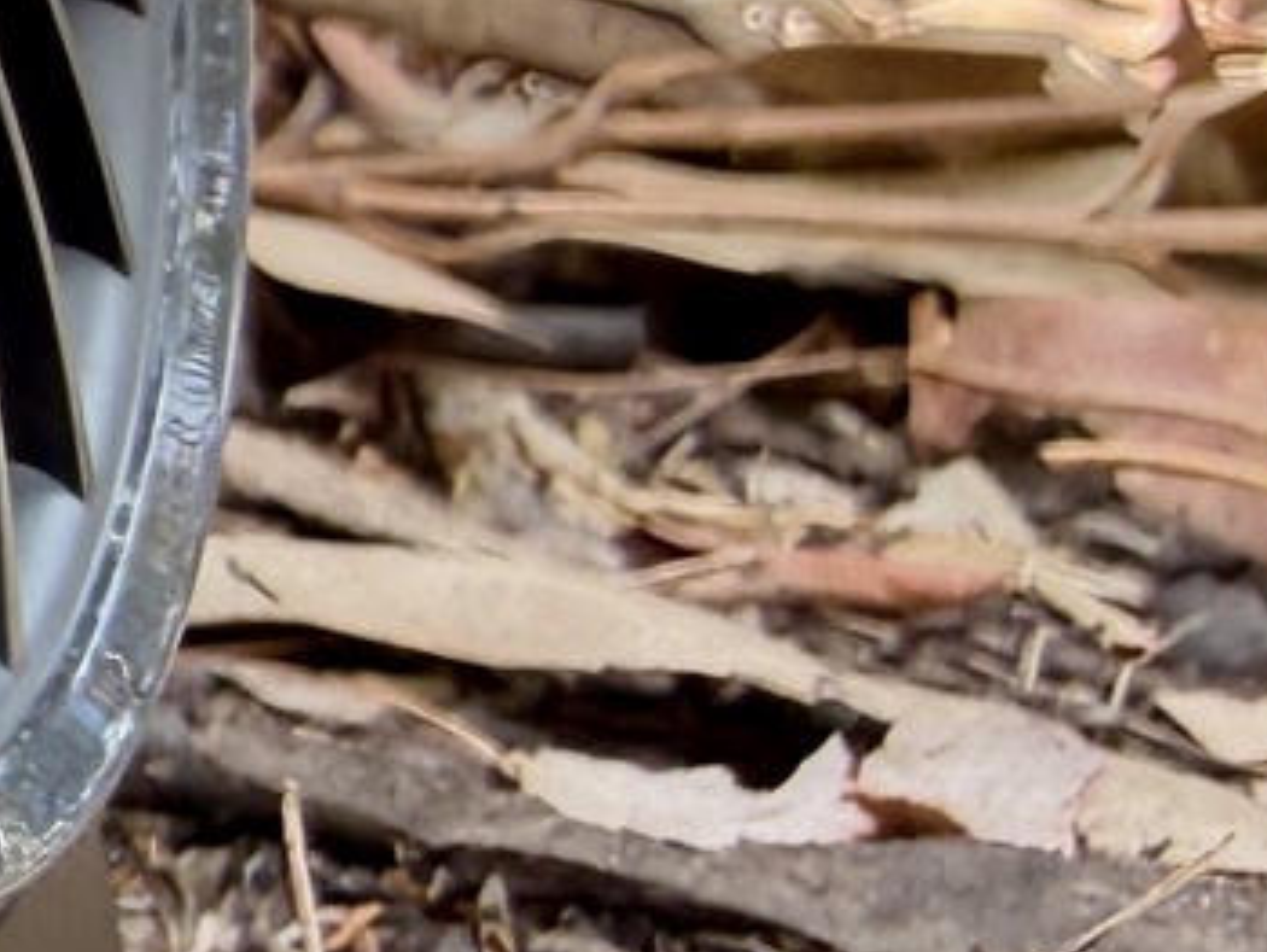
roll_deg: +0.1
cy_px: -25
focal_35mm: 137
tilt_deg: -7.8
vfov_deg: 10.7
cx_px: -1314
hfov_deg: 12.5
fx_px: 5018
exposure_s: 1/136
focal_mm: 2.22
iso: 50
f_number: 2.2
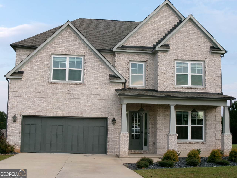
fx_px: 363
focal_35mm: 53
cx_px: 118
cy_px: 89
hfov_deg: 36.2
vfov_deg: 27.5
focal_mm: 9.5
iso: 100
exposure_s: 1/210
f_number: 4.9
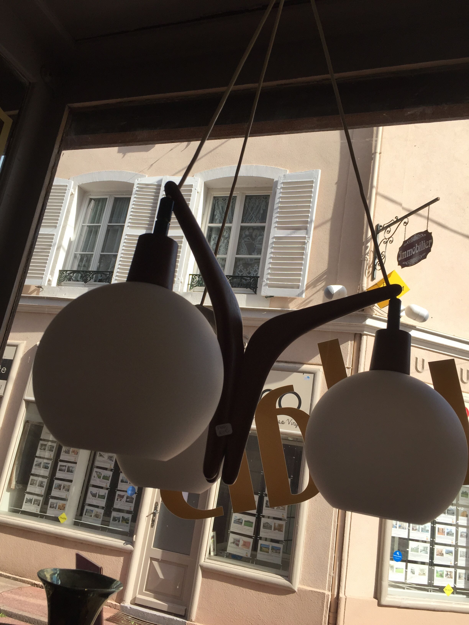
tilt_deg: +16.7
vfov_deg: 61.7
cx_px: 234
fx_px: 524
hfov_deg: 48.2
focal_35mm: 29
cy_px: 312
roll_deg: -7.7
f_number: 2.2
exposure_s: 1/1163
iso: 32
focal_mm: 4.15
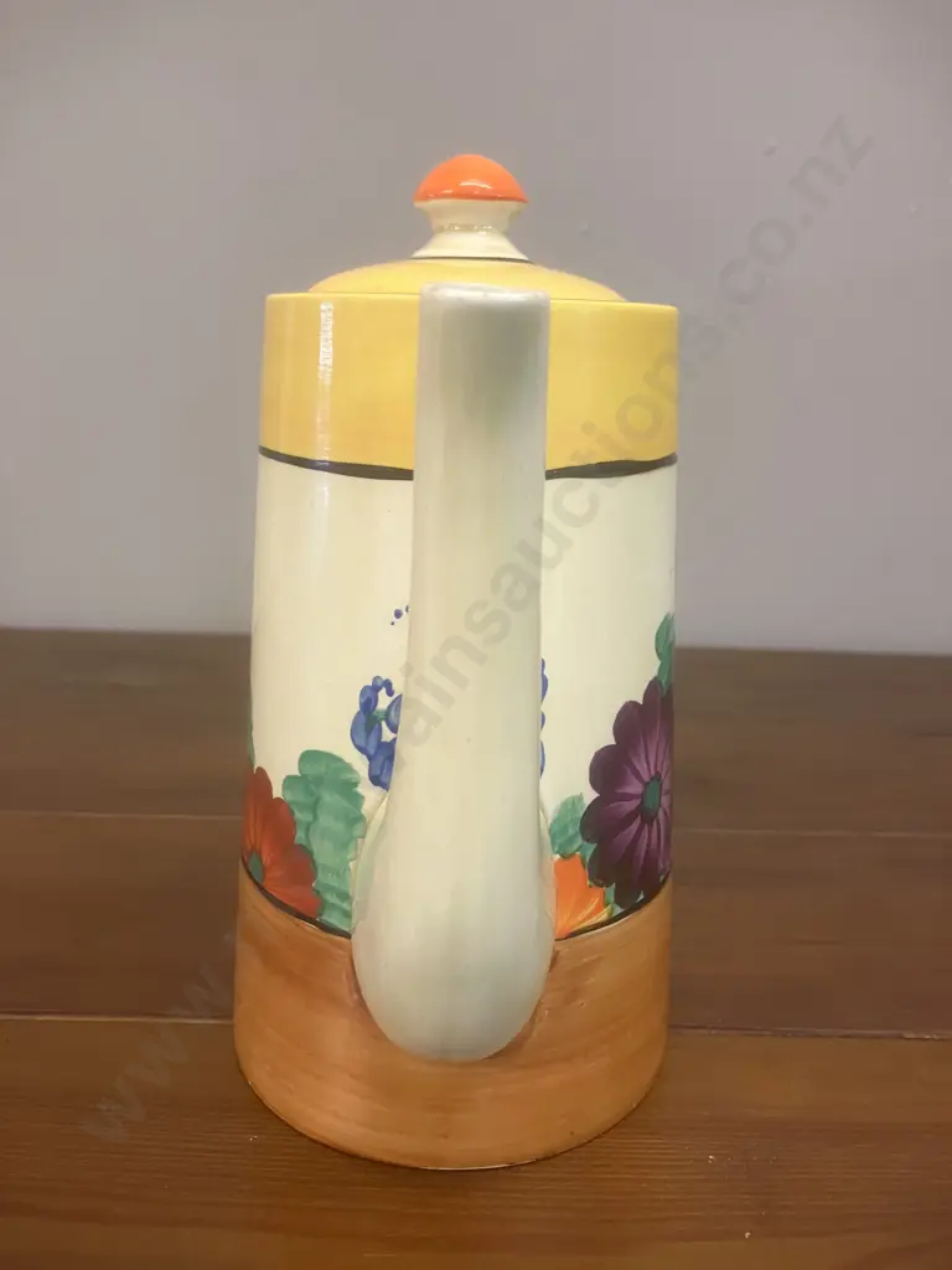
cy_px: 635
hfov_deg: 49.7
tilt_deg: -15.8
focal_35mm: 28
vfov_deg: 63.4
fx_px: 1027
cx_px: 476
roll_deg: -0.8
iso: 160
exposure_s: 1/50
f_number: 1.8
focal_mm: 3.99
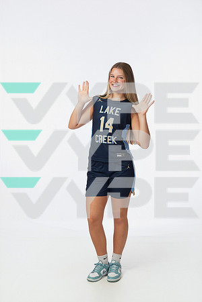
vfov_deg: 39.6
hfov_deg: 27.0
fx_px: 421
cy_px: 151
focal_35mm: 50
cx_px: 101
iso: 800
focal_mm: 50
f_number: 6.3
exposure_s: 1/200
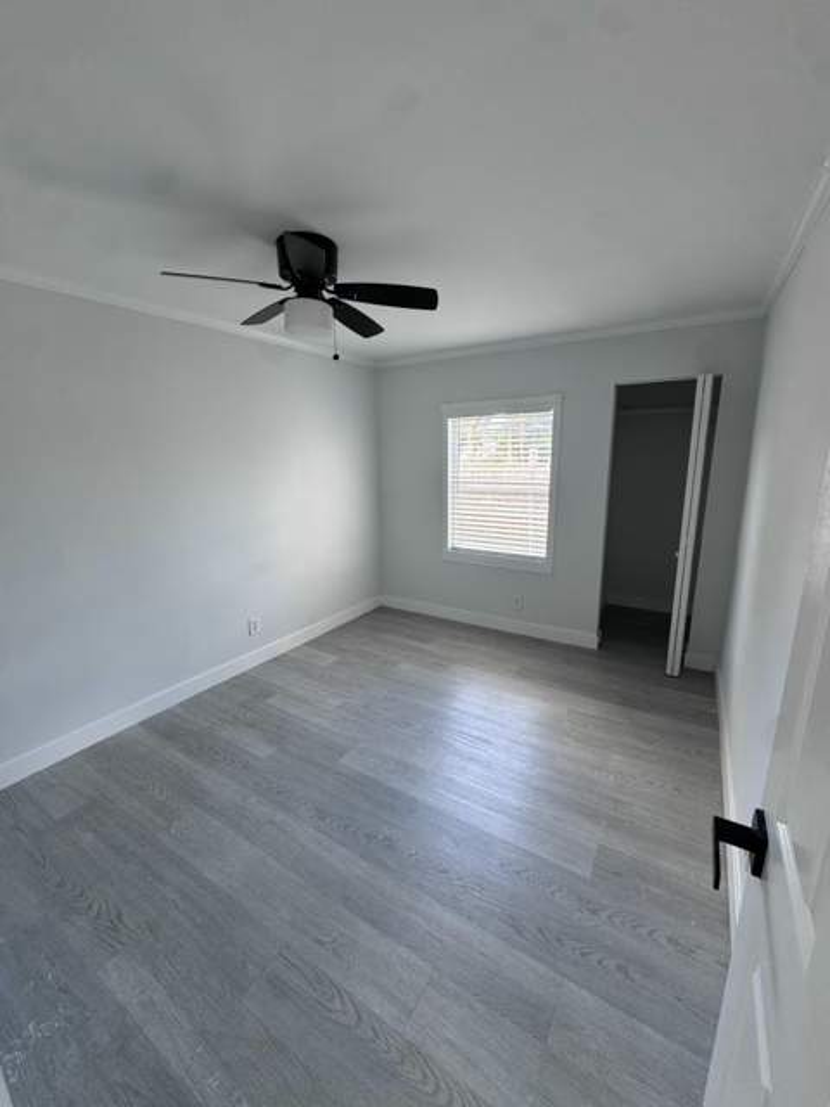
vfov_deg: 102.1
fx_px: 448
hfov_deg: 85.7
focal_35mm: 14
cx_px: 415
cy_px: 554
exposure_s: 1/99
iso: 125
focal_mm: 2.22
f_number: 2.2
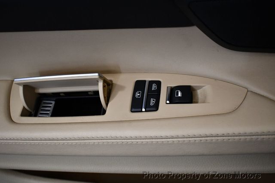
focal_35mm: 37
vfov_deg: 35.9
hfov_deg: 51.9
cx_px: 138
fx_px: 282
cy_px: 92
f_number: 4
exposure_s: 1/125
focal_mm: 25
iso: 1800
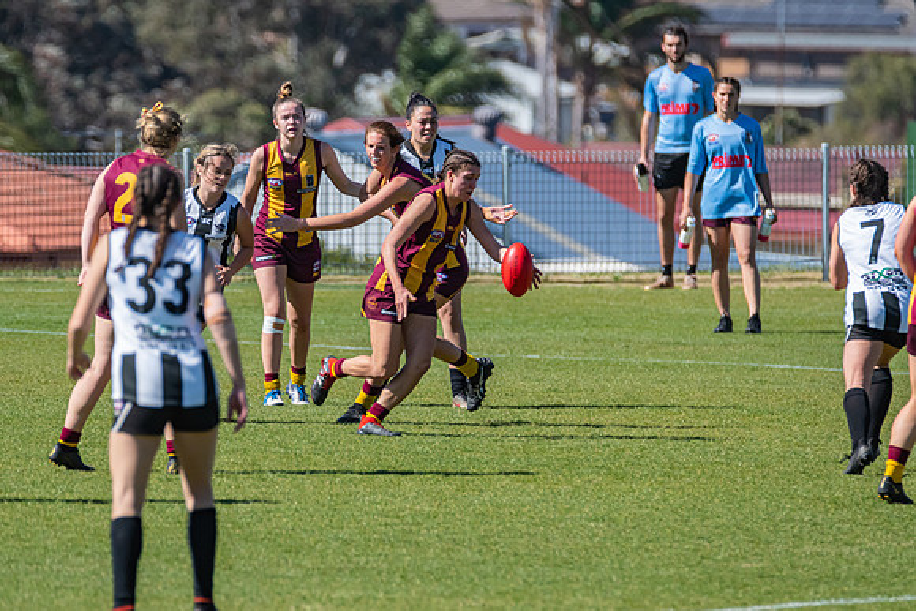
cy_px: 299
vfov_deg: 1.9
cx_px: 448
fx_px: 18055
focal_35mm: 709
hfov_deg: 2.9
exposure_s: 1/3200
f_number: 8
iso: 800
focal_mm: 460
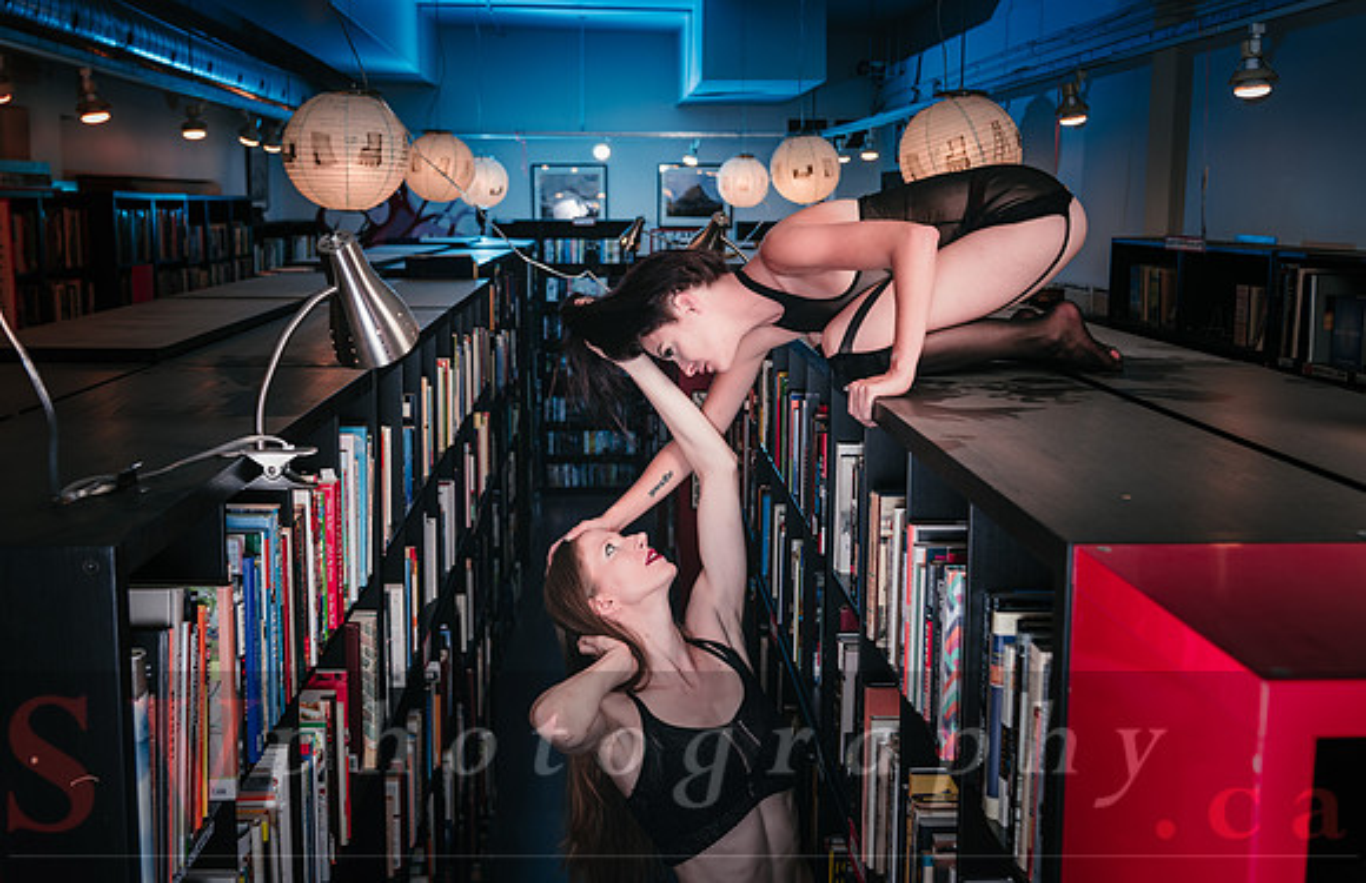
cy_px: 432
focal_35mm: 41
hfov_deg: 48.2
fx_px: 1528
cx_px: 683
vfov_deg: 32.2
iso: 200
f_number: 5
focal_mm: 40
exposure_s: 1/160
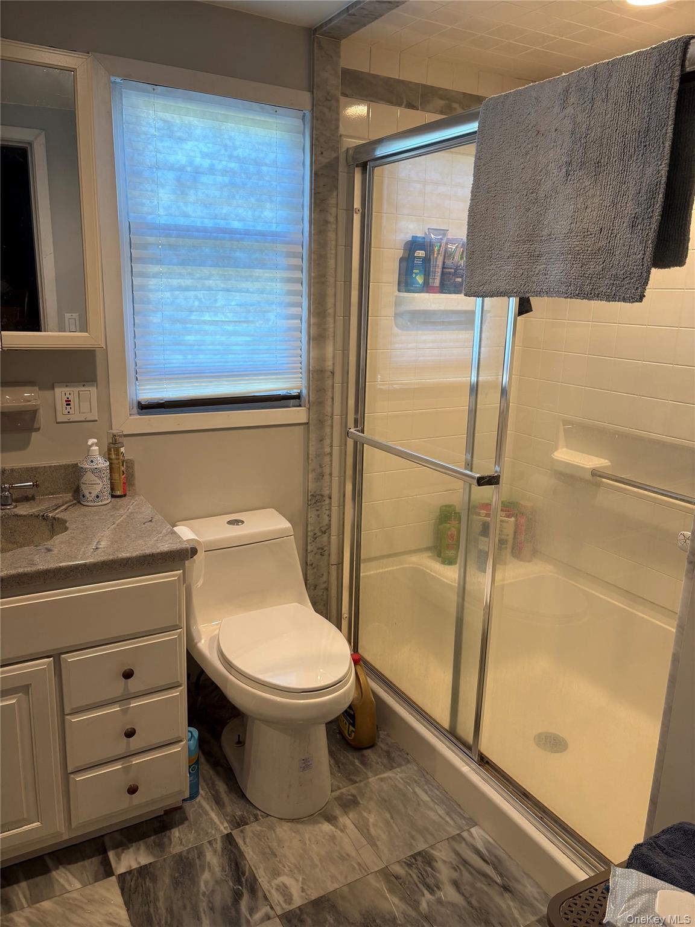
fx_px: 696
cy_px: 464
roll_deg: -1.5
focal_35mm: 26
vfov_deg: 67.3
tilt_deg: -14.7
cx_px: 348
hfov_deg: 53.1
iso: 100
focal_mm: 5.96
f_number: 1.6
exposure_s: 1/111
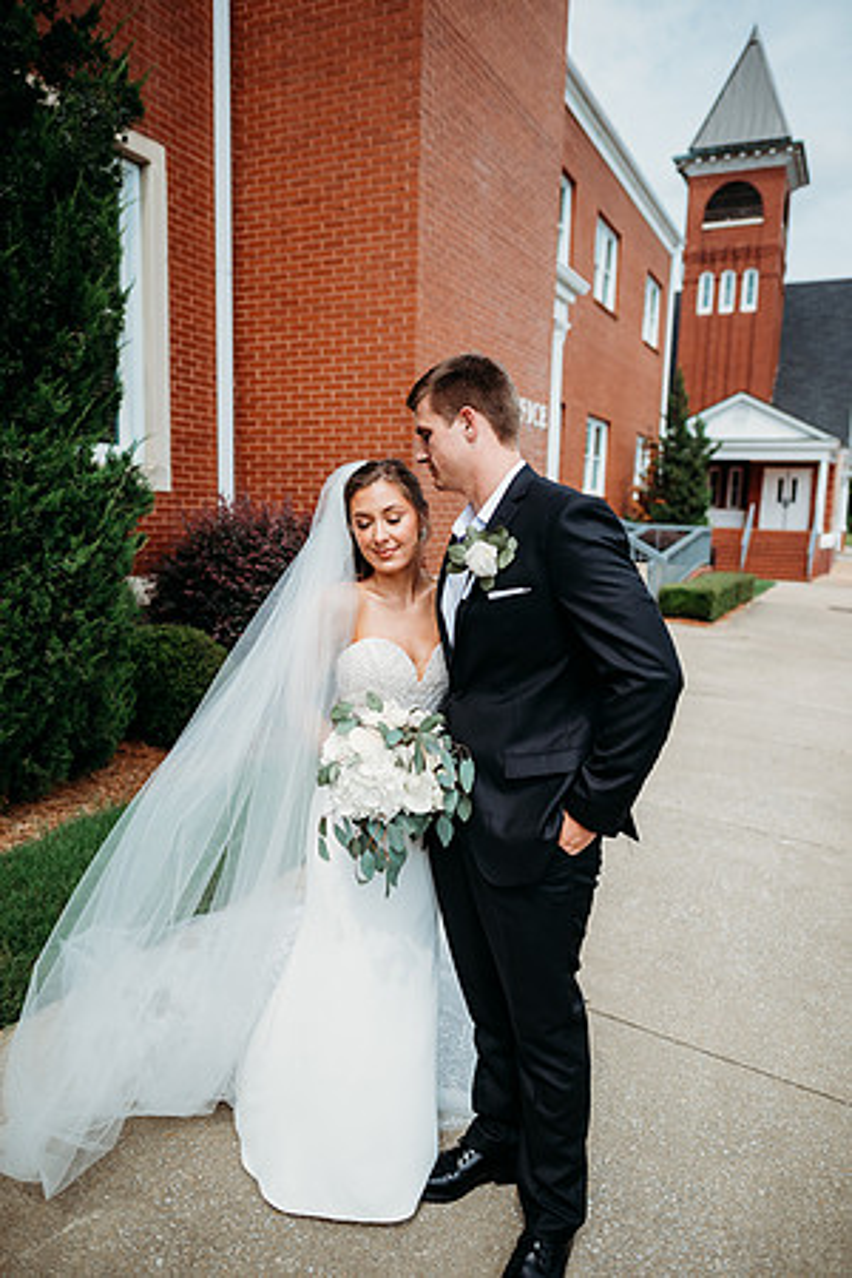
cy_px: 639
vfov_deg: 73.7
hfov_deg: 53.1
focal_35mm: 24
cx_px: 426
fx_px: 852
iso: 100
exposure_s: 1/1250
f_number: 2.5
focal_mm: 24
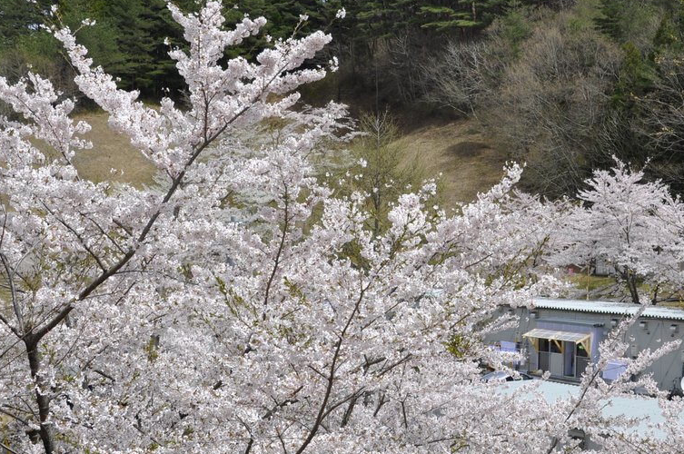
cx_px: 477
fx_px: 1135
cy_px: 181
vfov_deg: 22.6
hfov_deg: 33.1
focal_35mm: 60
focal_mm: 25
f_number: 8
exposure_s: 1/250
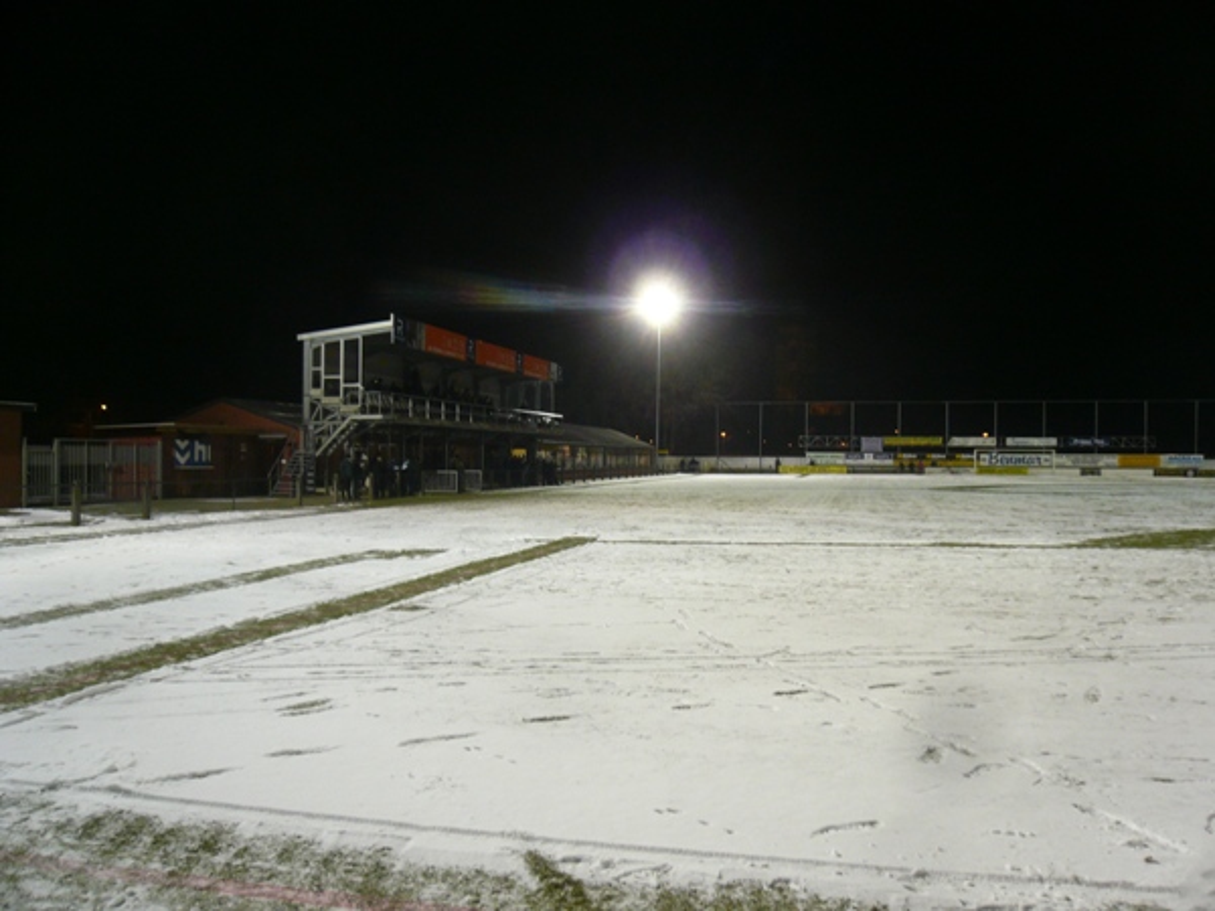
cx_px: 608
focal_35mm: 28
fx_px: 983
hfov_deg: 63.4
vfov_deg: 49.7
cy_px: 456
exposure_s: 1/15
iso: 125
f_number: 2.8
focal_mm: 4.6
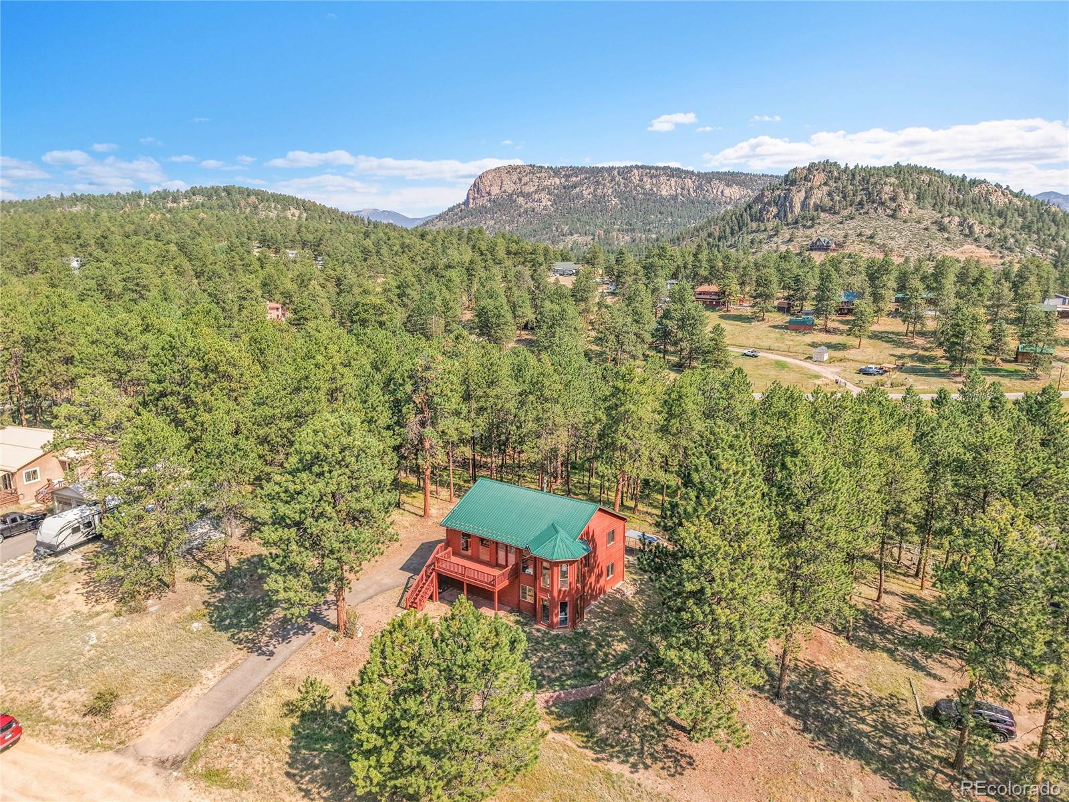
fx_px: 741
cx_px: 534
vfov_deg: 56.8
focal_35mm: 24
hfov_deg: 71.6
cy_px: 401
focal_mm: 8.67
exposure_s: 1/5000
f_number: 1.8
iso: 160
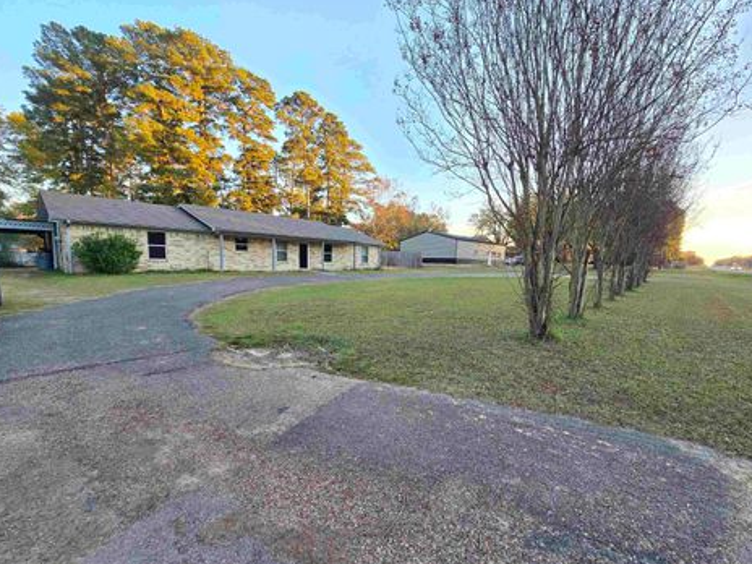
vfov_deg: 85.6
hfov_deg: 102.0
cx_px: 397
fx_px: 304
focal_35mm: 14
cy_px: 296
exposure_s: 1/120
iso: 80
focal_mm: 2.2
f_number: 2.2
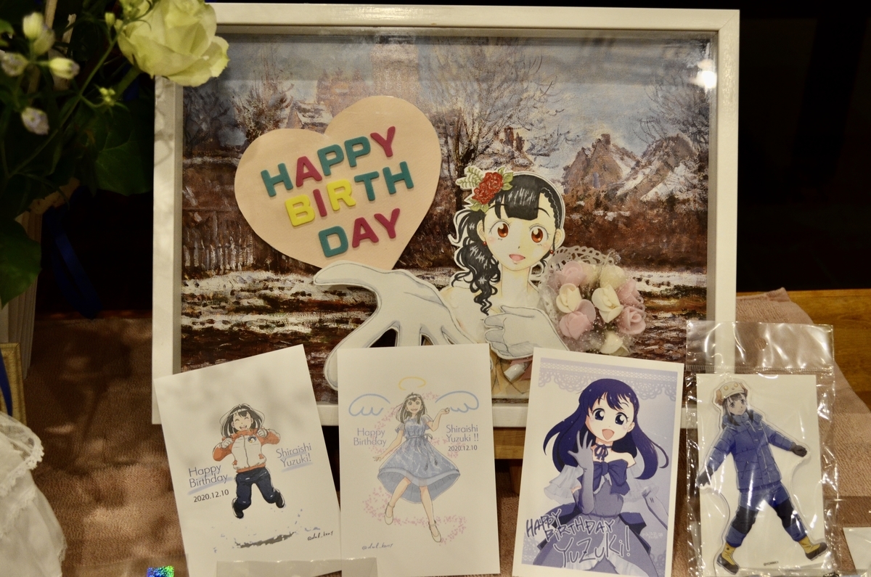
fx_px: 1231
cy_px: 288
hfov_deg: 39.0
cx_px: 436
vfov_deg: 26.4
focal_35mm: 51
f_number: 5
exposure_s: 1/40
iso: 800
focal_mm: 34
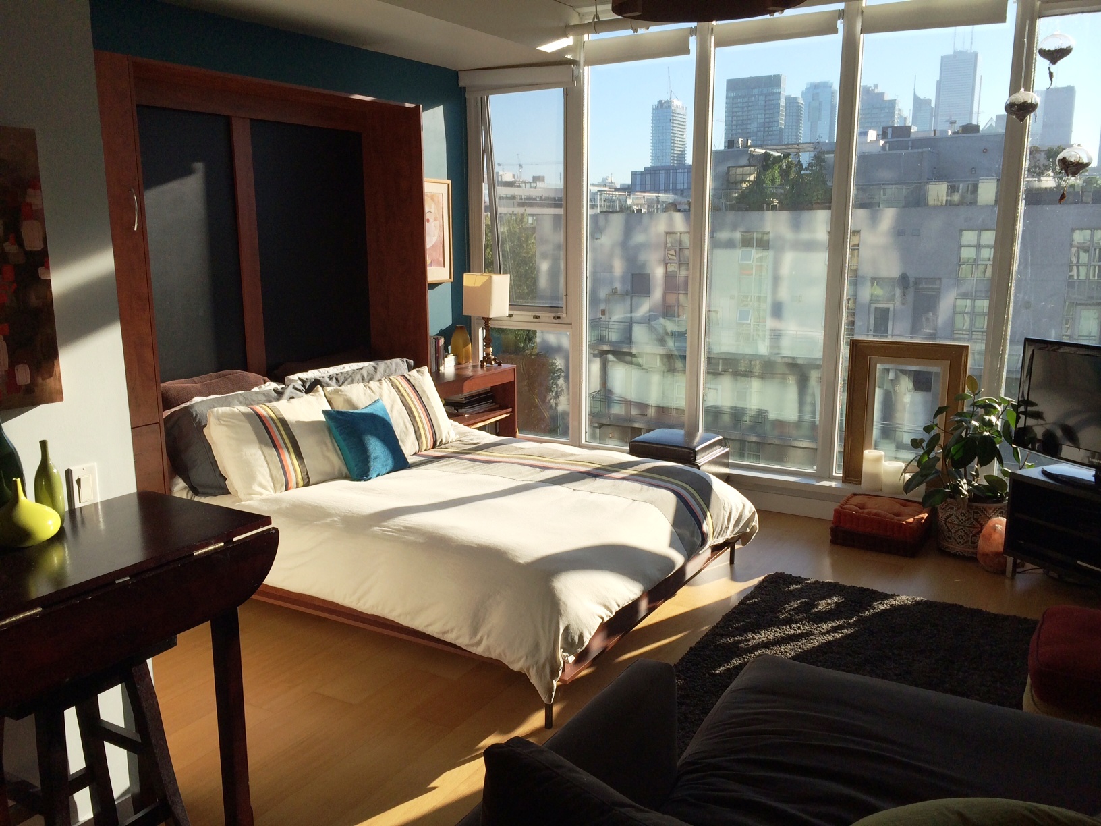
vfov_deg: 46.8
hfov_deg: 60.0
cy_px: 413
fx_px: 954
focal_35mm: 30
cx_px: 550
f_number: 2.2
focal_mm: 4.12
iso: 32
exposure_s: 1/1053
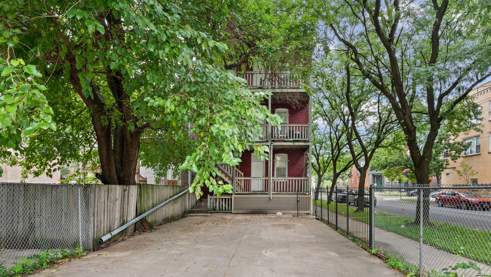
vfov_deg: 54.4
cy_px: 191
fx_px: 260
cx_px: 268
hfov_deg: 86.4
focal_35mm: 20
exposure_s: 1/5
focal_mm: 16
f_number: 9
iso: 320
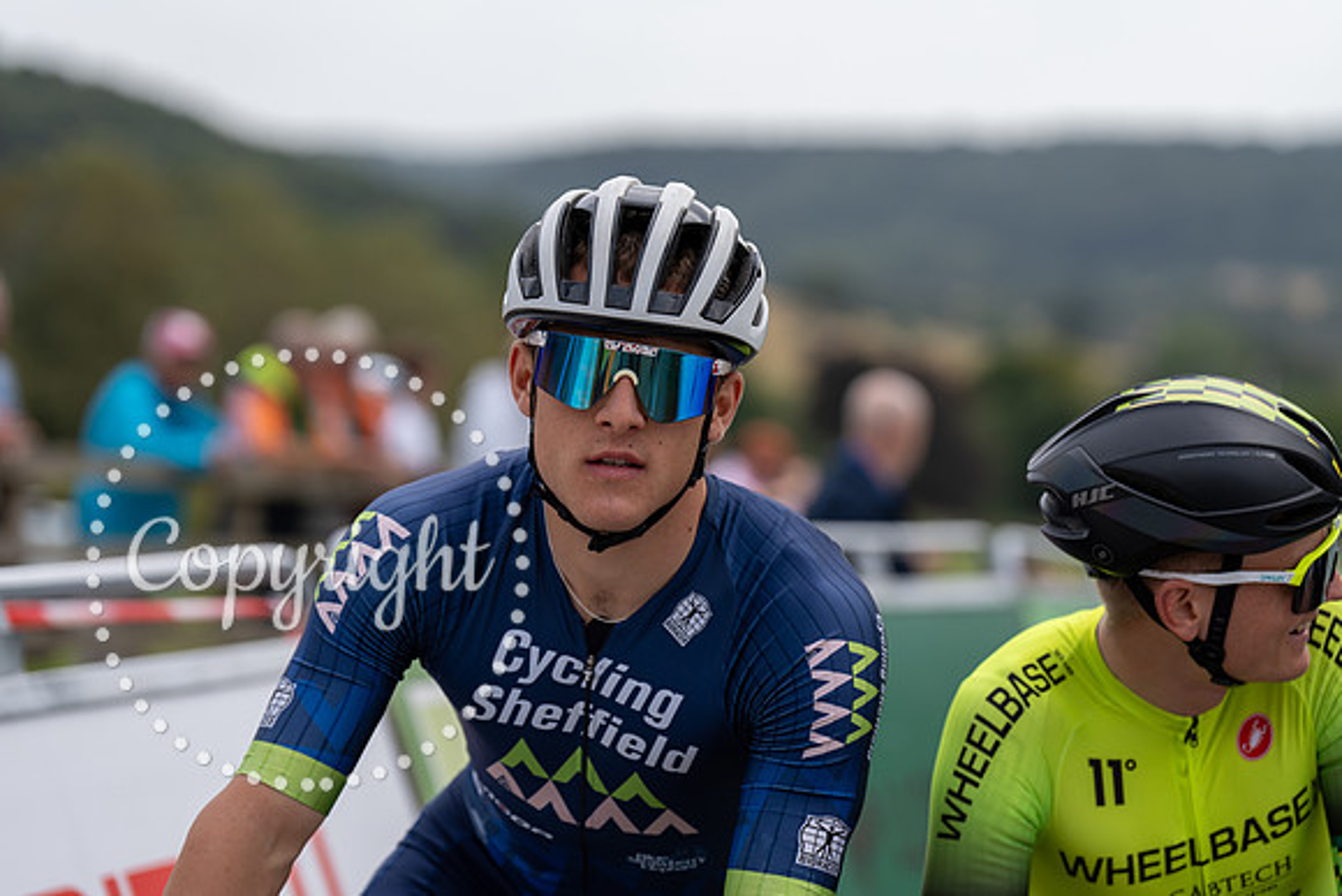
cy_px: 448
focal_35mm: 133
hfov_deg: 15.4
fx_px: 4959
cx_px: 671
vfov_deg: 10.3
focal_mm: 133
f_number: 3.5
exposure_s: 1/800
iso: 100
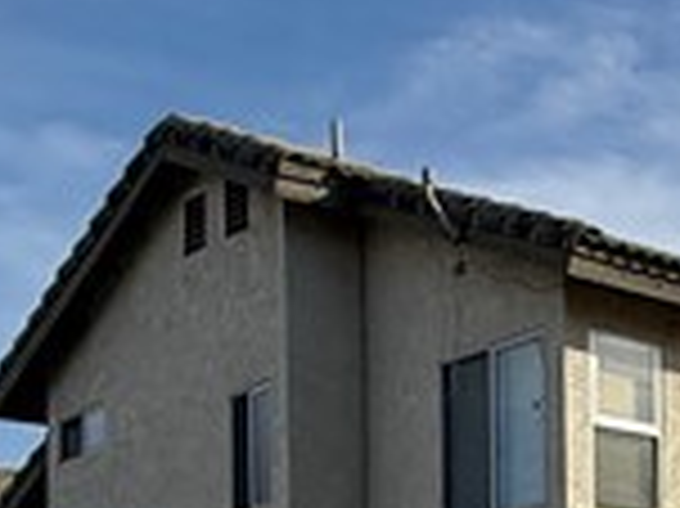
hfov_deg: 18.9
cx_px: 928
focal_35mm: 95
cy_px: 791
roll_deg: +0.6
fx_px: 1865
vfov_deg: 14.4
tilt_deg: +1.2
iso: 50
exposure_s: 1/3460
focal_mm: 2.22
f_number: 2.2
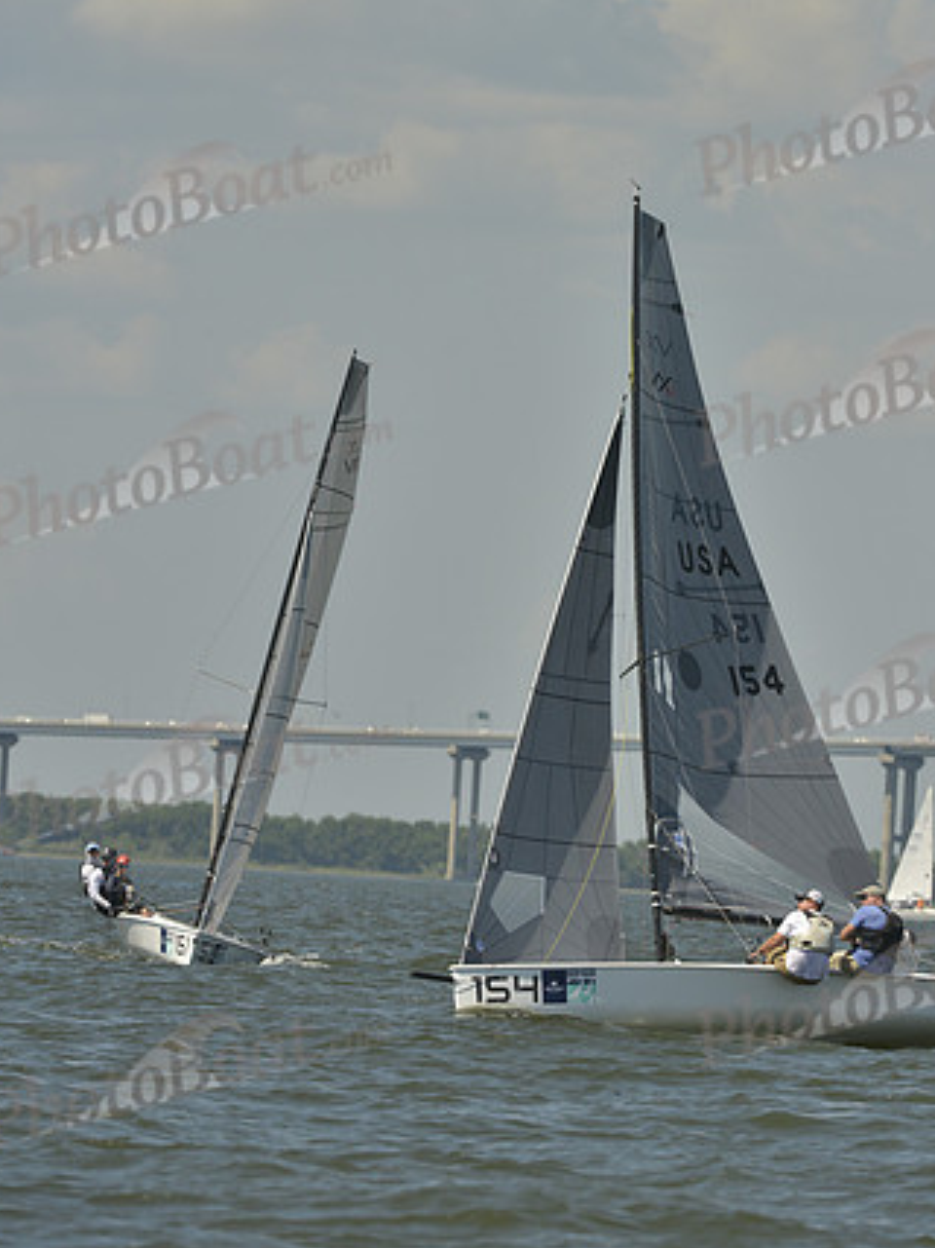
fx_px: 14593
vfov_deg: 4.9
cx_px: 545
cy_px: 585
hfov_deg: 3.7
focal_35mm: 405
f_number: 8
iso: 280
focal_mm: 310
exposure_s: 1/1600
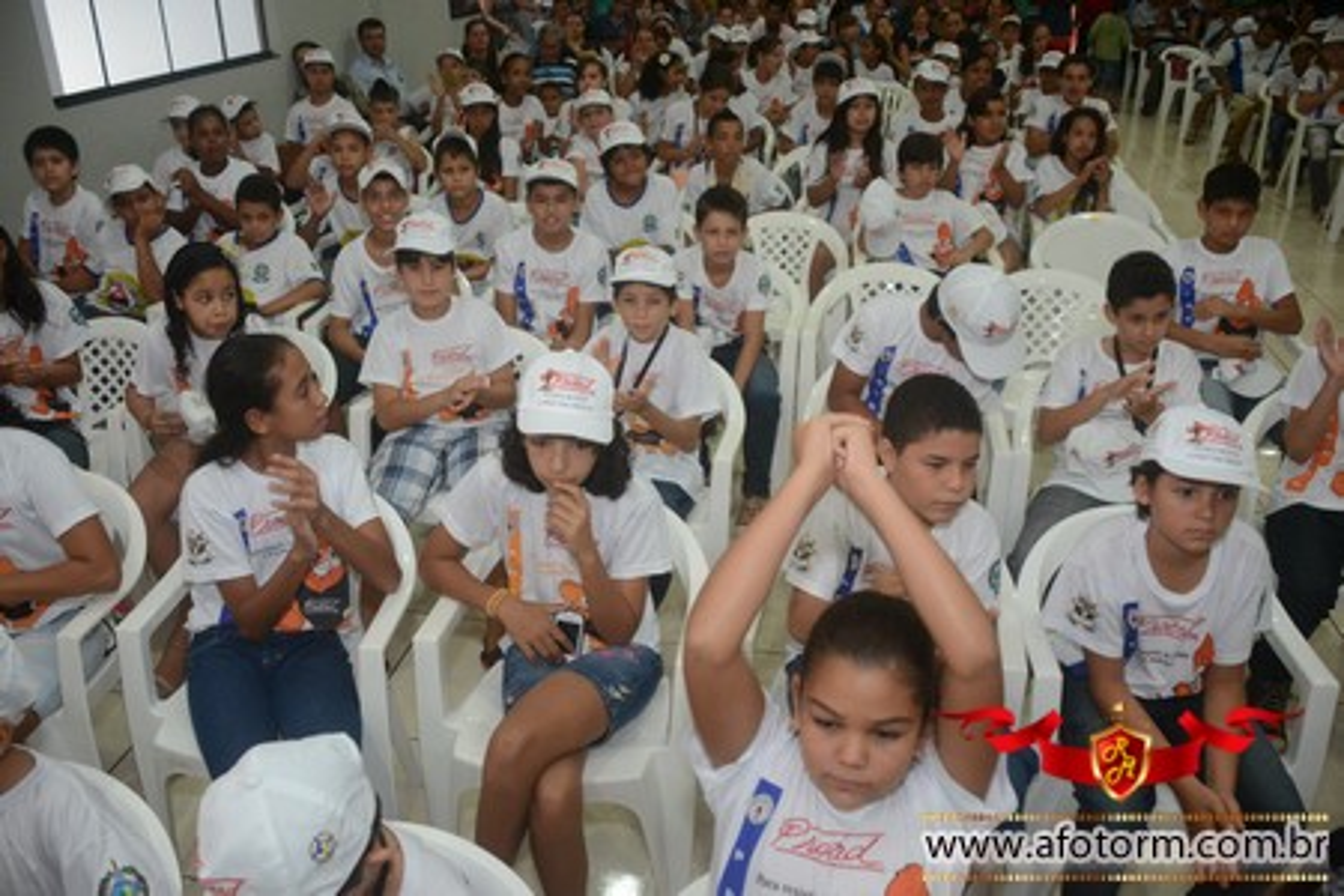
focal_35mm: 30
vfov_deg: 43.6
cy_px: 448
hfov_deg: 61.9
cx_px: 672
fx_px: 1120
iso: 1600
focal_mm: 20
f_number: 3.5
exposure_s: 1/125
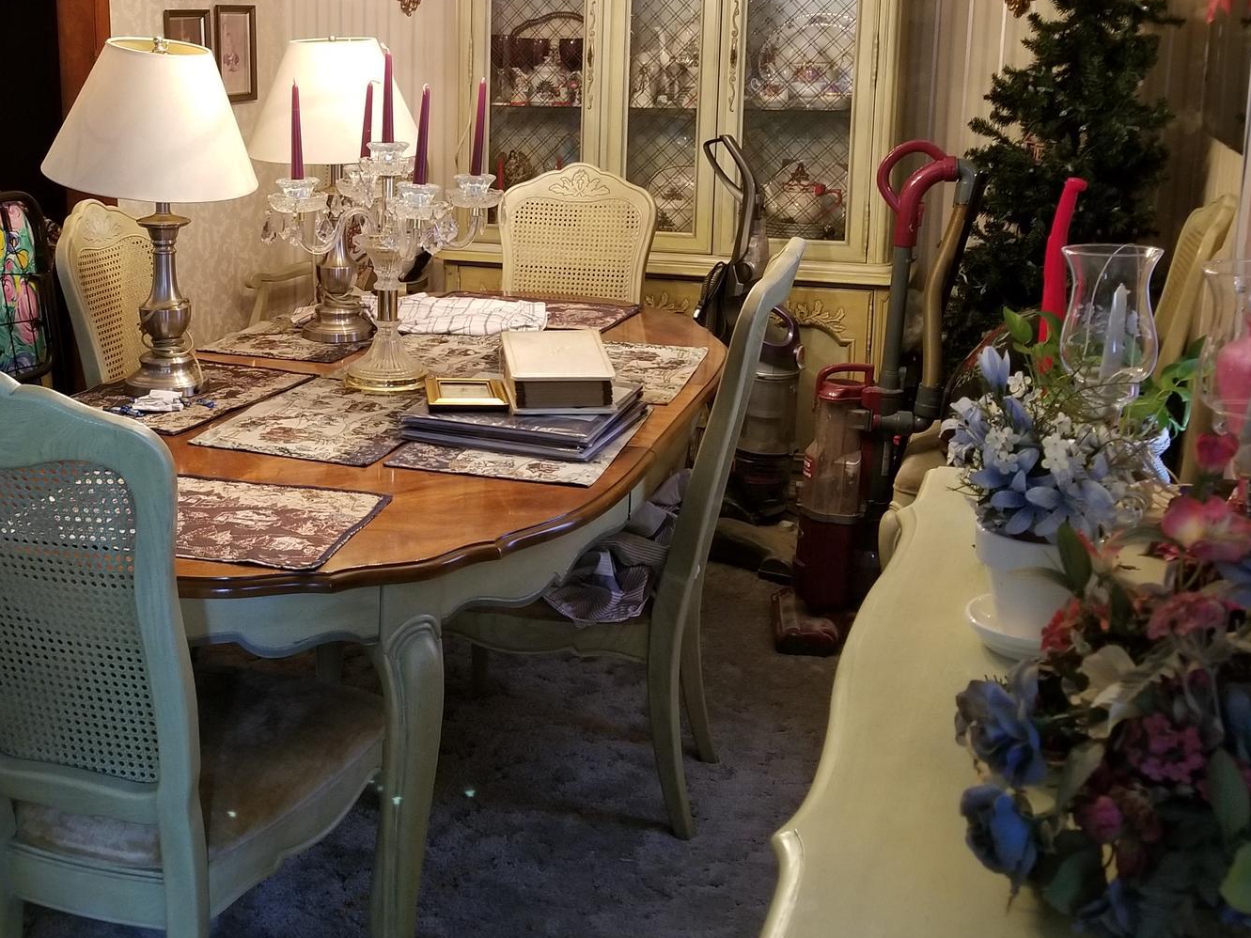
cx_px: 435
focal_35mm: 40
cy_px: 288
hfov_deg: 46.2
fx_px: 1445
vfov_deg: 35.5
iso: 250
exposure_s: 1/24
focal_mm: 4.25
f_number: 1.7
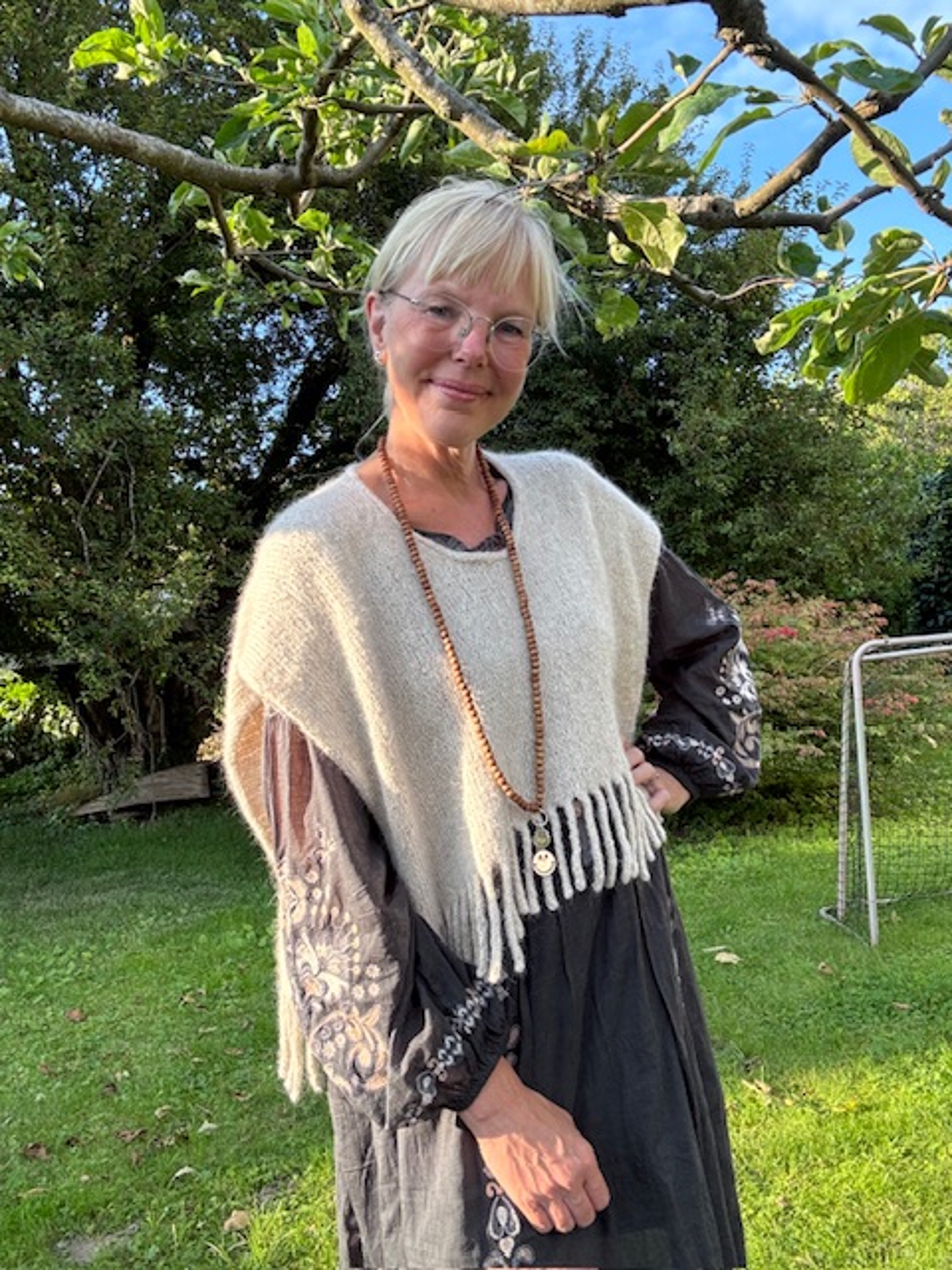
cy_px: 635
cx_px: 476
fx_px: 1100
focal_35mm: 30
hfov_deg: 46.8
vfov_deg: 60.0
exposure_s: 1/135
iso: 25
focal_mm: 2.69
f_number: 1.9
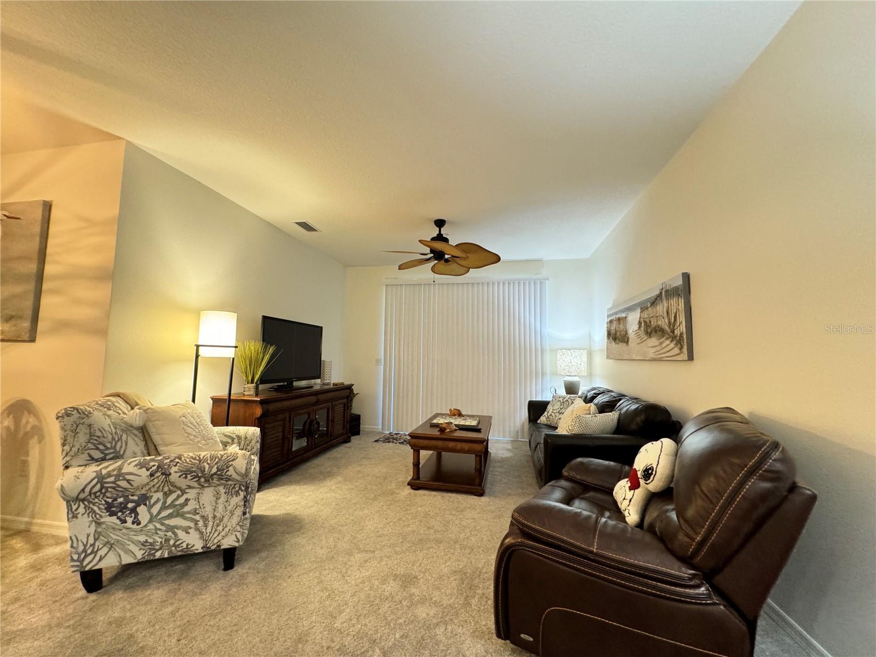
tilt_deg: +4.6
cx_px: 438
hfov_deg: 102.1
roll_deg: -1.5
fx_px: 354
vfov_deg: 85.7
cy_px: 328
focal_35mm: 14
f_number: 2.2
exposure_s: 1/60
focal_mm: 2.22
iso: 500
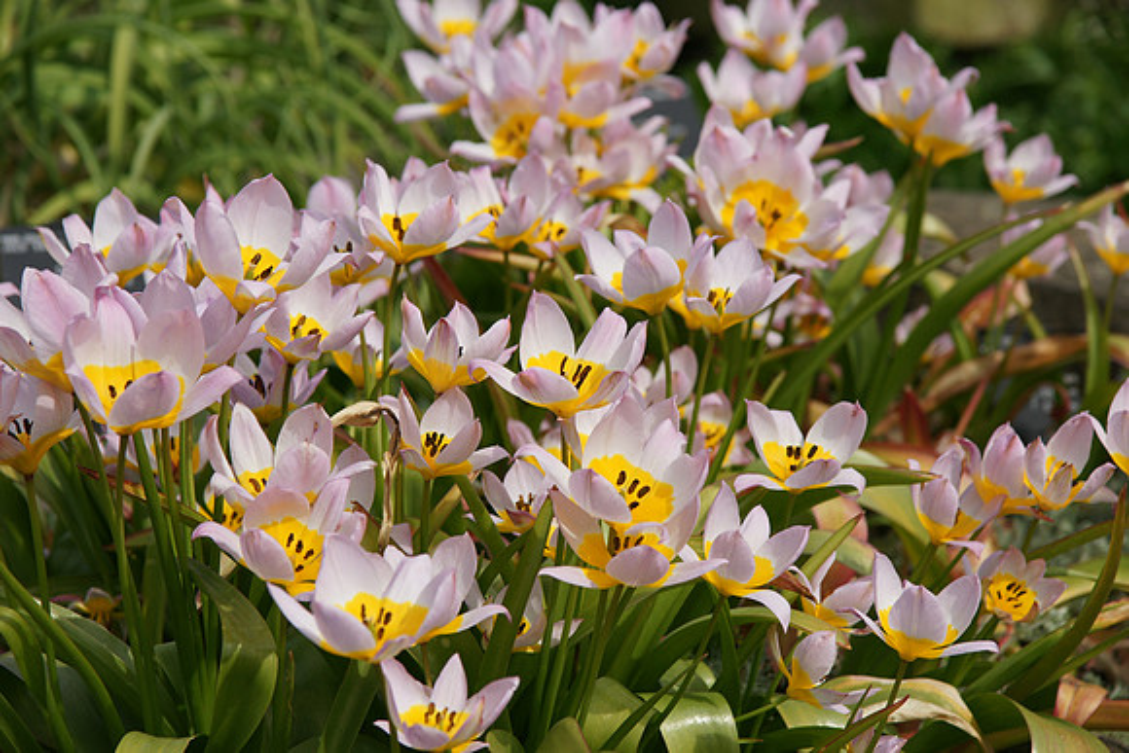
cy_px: 376
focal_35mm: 120
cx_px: 564
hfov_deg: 17.1
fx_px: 3764
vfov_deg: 11.4
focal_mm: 80
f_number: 5.6
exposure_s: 1/1250
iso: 200
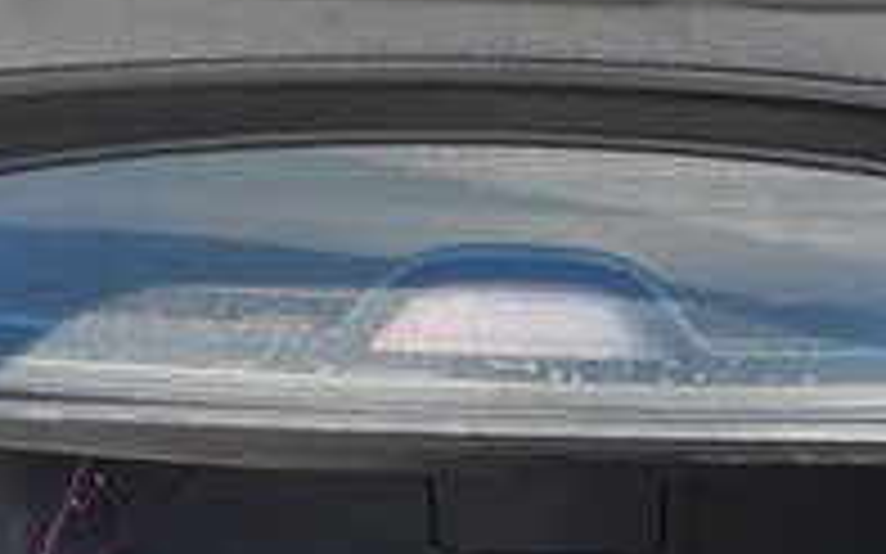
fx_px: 2317
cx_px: 648
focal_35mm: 96
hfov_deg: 21.5
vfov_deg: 13.2
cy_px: 682
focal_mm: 3.6
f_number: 1.9
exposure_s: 1/100
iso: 50
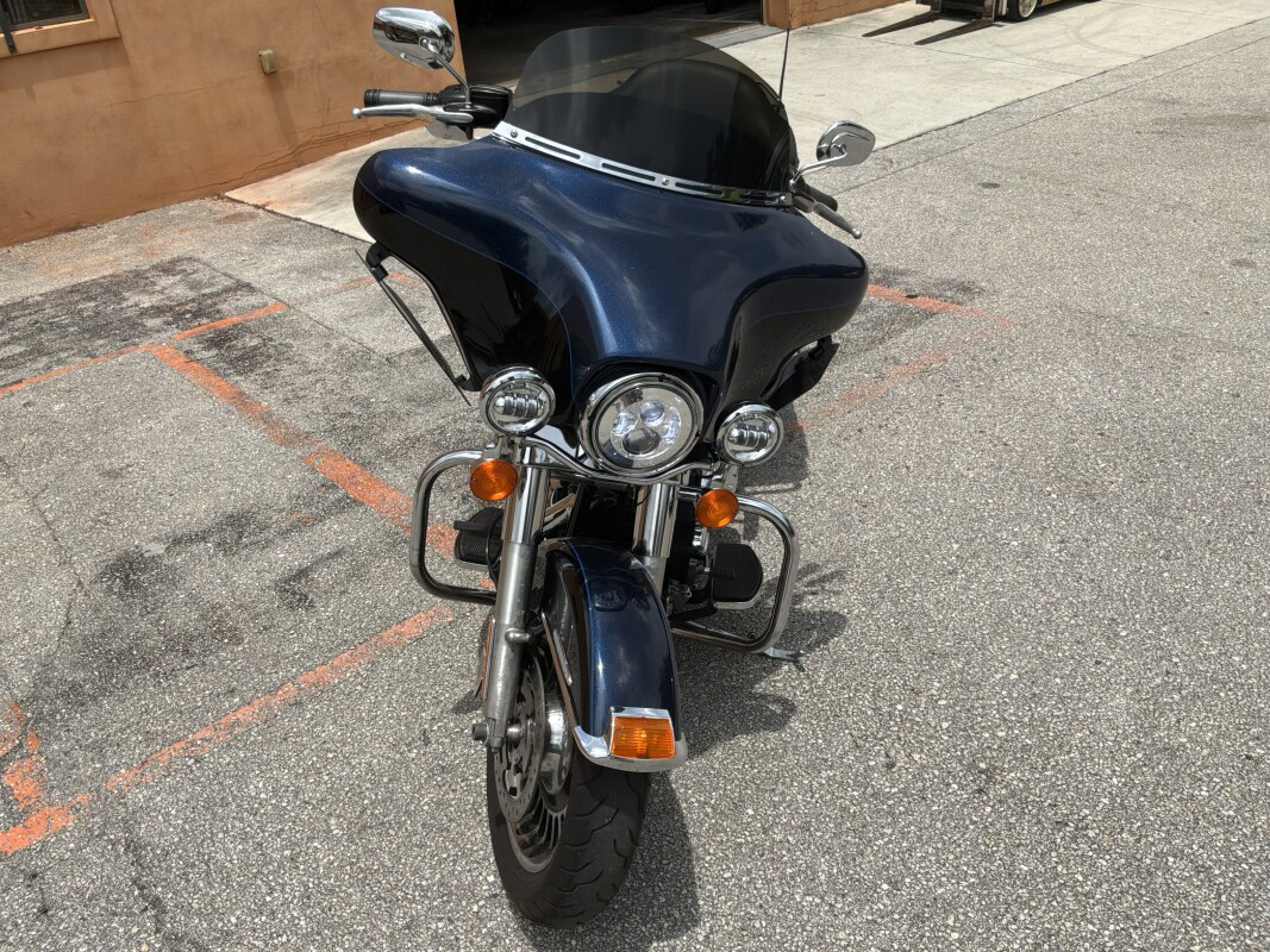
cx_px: 635
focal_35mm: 28
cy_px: 476
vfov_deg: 49.7
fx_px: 1027
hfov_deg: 63.4
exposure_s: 1/2320
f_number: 1.8
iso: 25
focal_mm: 3
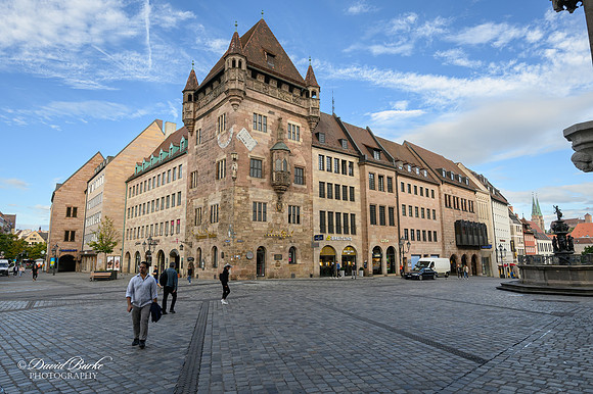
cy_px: 197
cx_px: 296
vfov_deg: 59.4
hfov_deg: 81.2
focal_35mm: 21
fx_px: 346
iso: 360
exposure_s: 1/250
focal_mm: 14
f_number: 8
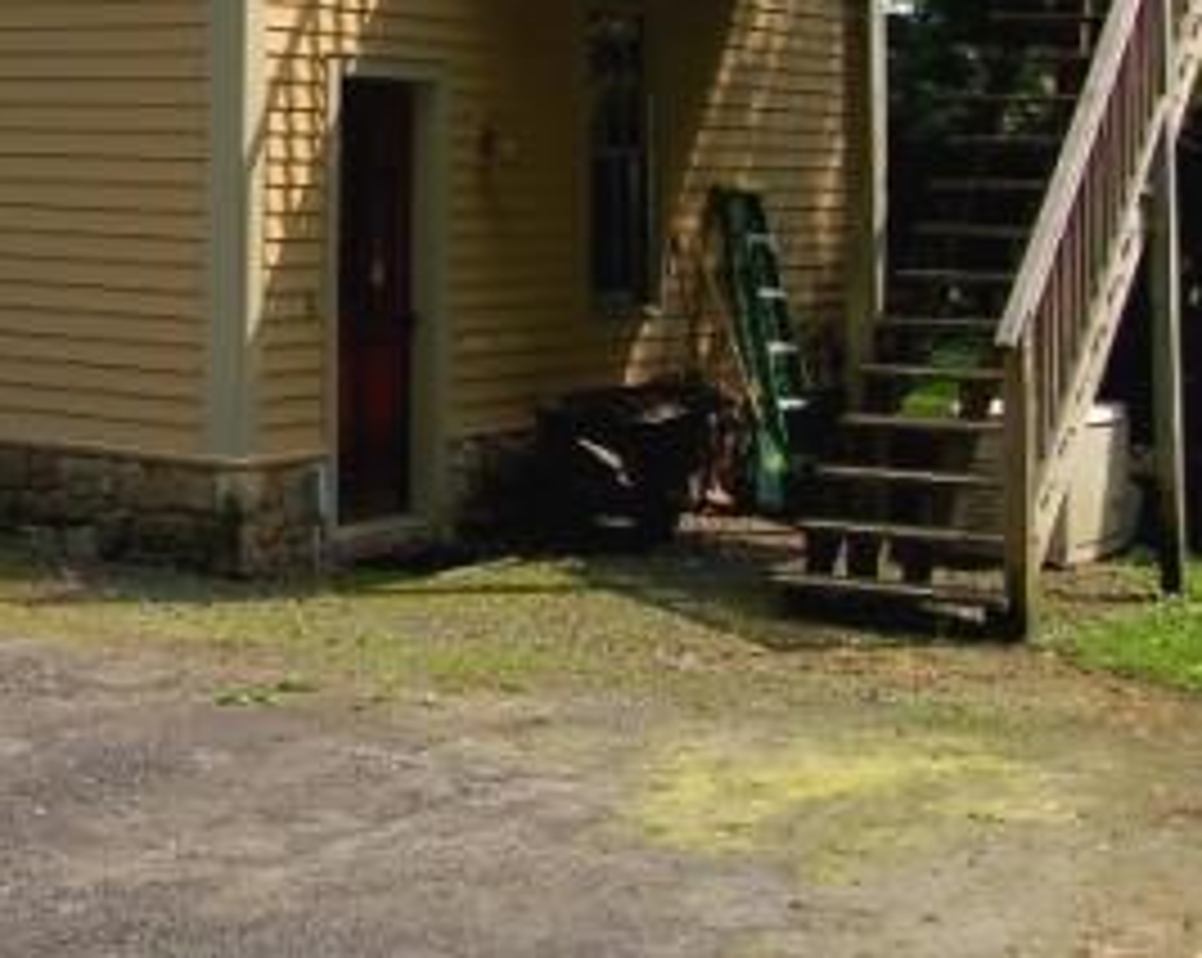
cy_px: -220
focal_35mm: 76
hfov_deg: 22.8
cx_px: -293
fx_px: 2701
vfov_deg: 18.9
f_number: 5.6
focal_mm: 18
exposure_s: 1/500
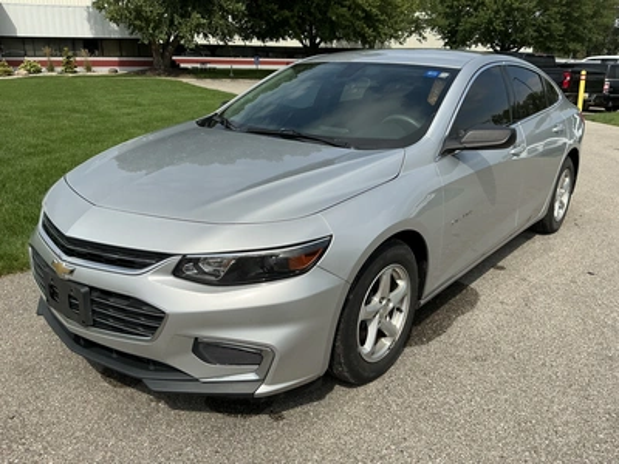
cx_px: 310
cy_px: 232
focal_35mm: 28
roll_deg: -1.3
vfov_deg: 49.7
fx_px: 501
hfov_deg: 63.4
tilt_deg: -18.4
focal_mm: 3
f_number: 1.8
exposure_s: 1/3534
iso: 25
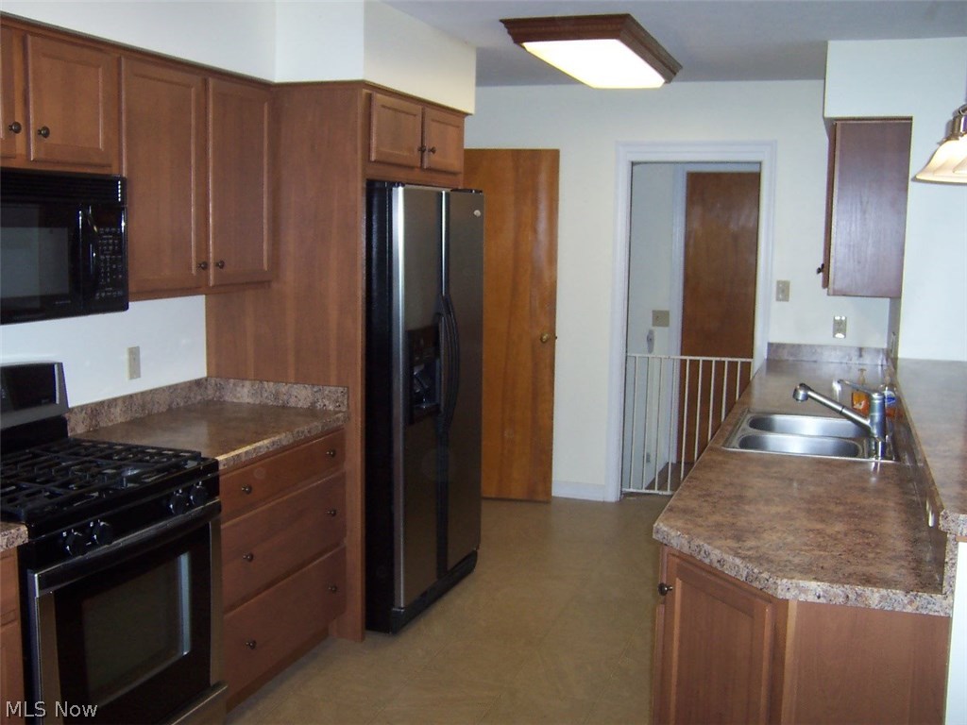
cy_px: 362
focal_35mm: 36
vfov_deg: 39.7
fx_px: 1006
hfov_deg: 51.4
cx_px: 484
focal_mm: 5.6
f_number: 2.8
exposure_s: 1/60
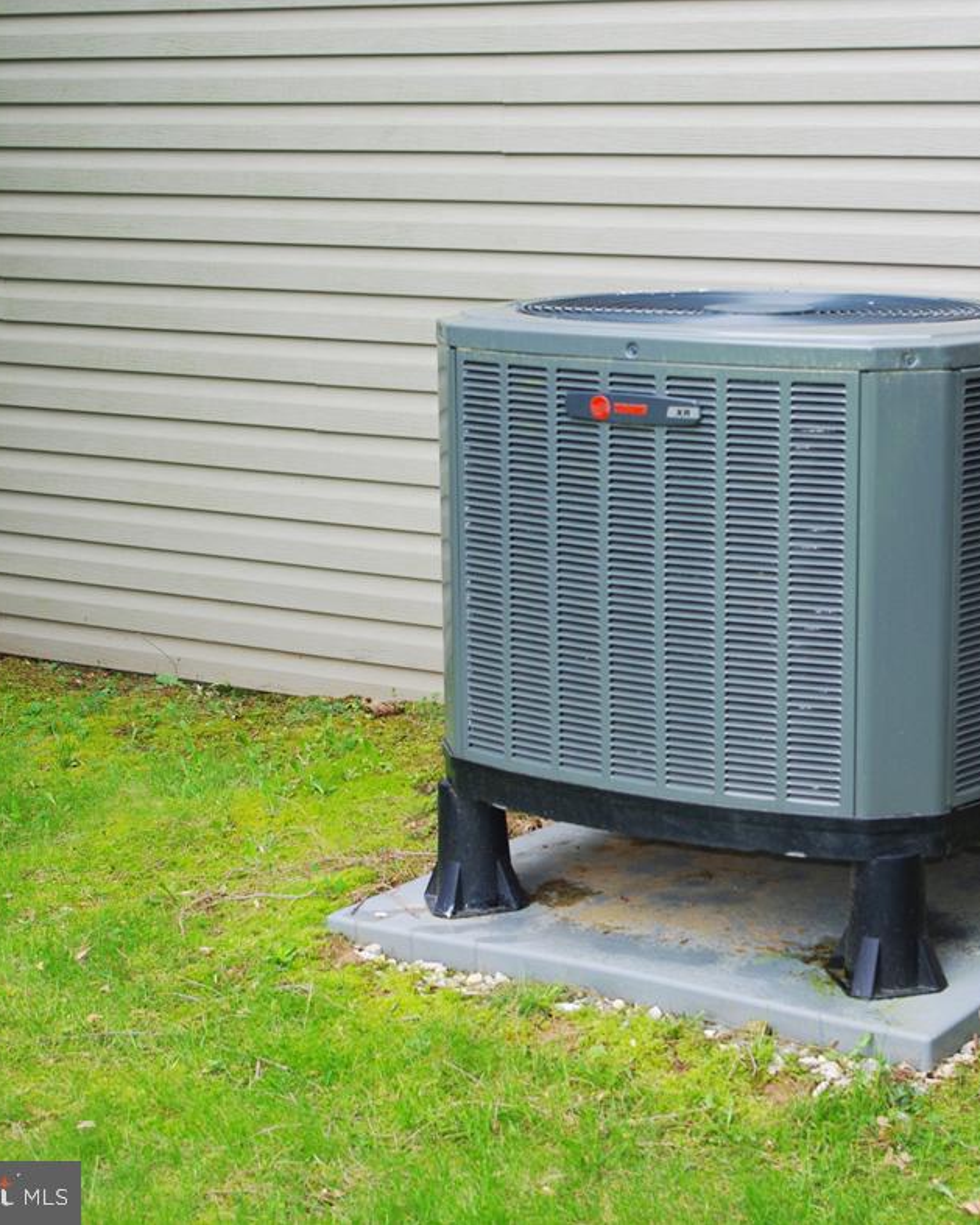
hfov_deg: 21.9
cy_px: 612
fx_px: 2501
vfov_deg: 27.5
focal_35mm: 69
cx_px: 799
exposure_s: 1/45
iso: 100
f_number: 4
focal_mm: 32.5
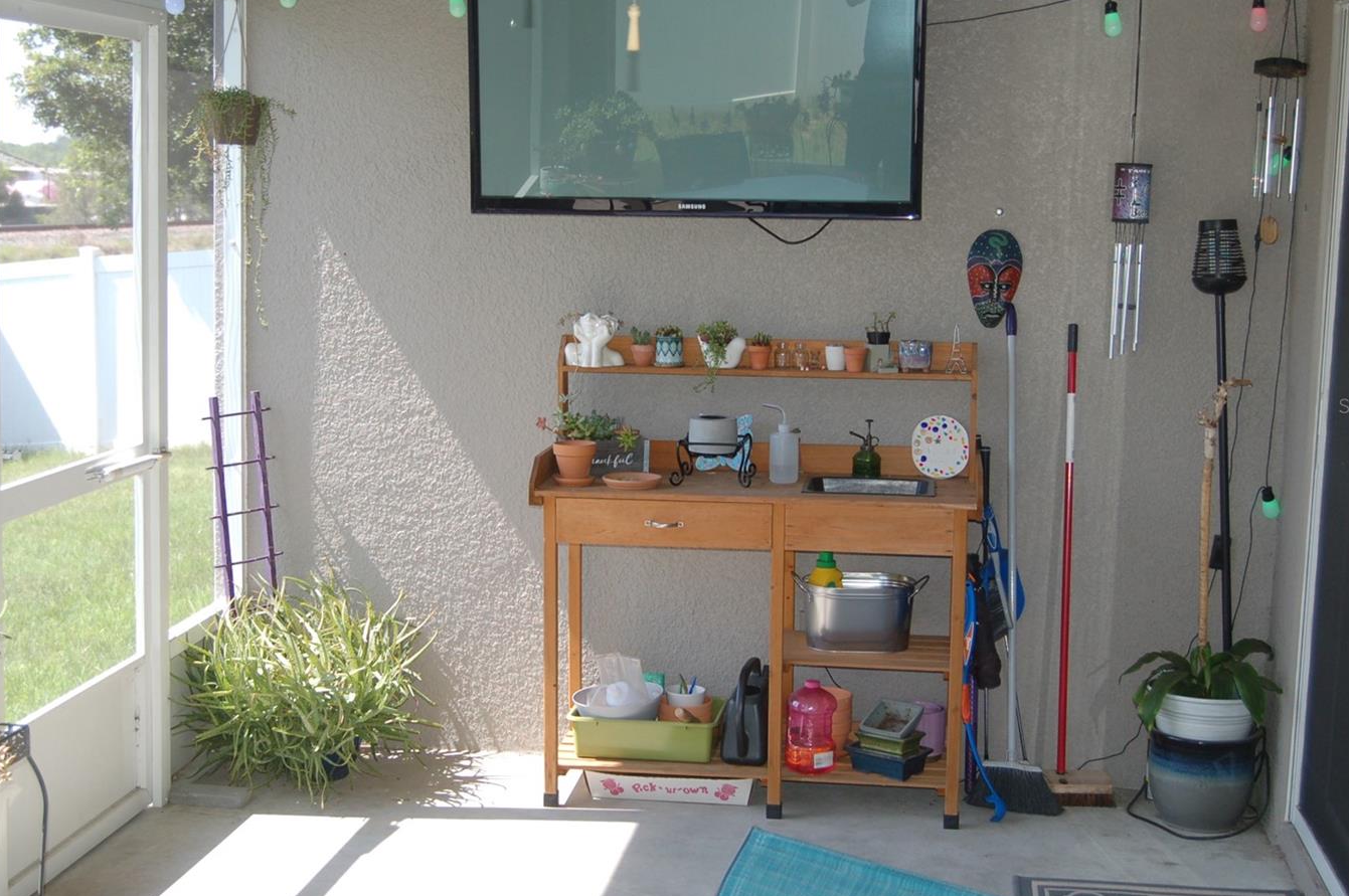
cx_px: 624
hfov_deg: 29.7
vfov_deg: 20.0
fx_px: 2545
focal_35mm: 68
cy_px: 406
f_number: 5
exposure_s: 1/250
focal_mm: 38
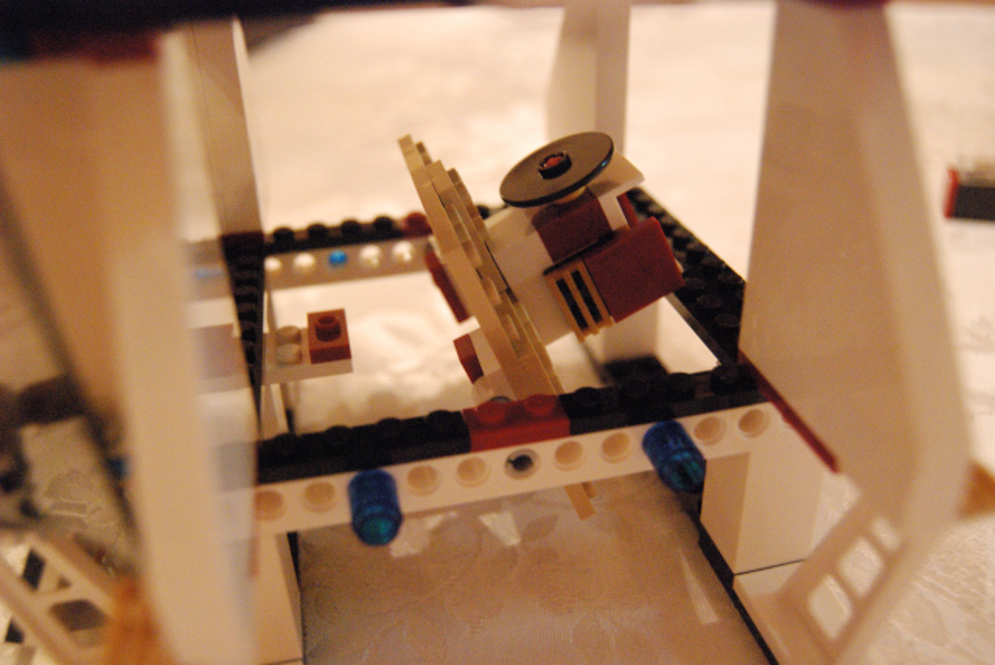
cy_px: 332
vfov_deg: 40.0
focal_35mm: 33
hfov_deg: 57.2
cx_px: 498
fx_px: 913
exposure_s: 1/50
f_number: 3.8
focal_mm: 22
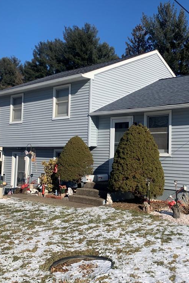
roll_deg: -1.3
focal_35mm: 37
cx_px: 153
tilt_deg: +3.8
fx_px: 291
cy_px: 139
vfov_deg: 51.9
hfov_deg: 34.8
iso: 25
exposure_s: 1/3521
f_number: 1.8
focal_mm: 4.25
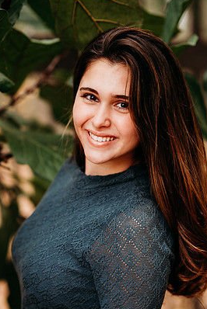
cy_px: 167
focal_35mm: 96
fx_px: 826
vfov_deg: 21.2
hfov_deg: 14.3
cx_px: 109
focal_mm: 85
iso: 400
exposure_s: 1/320
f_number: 2.2
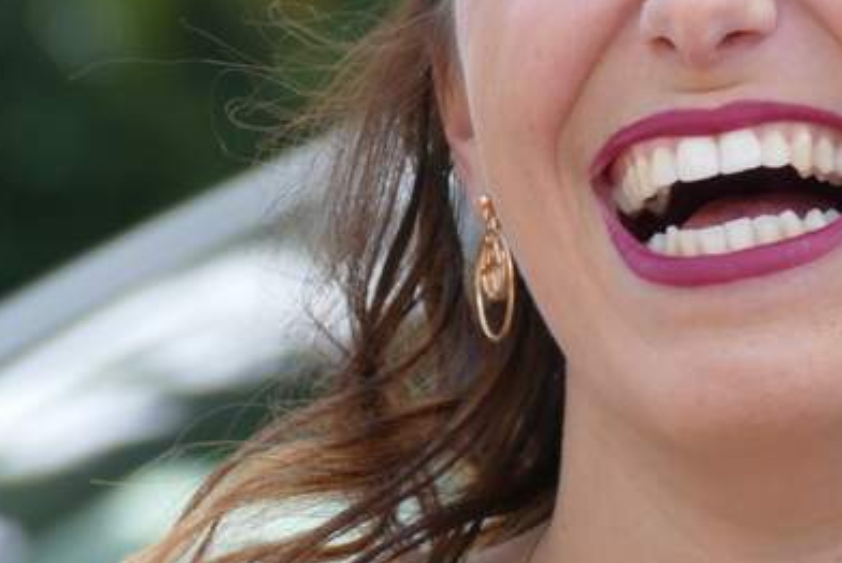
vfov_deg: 2.0
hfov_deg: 2.9
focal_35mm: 702
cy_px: 40
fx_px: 16431
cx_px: 778
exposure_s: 1/250
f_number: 4
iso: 125
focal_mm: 98.25
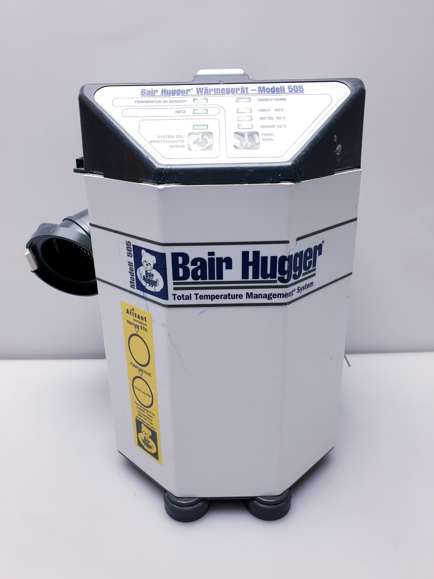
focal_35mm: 26
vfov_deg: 67.3
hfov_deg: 53.1
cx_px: 217
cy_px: 290
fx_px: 435
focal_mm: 4.3
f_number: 2.4
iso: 50
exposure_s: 1/100
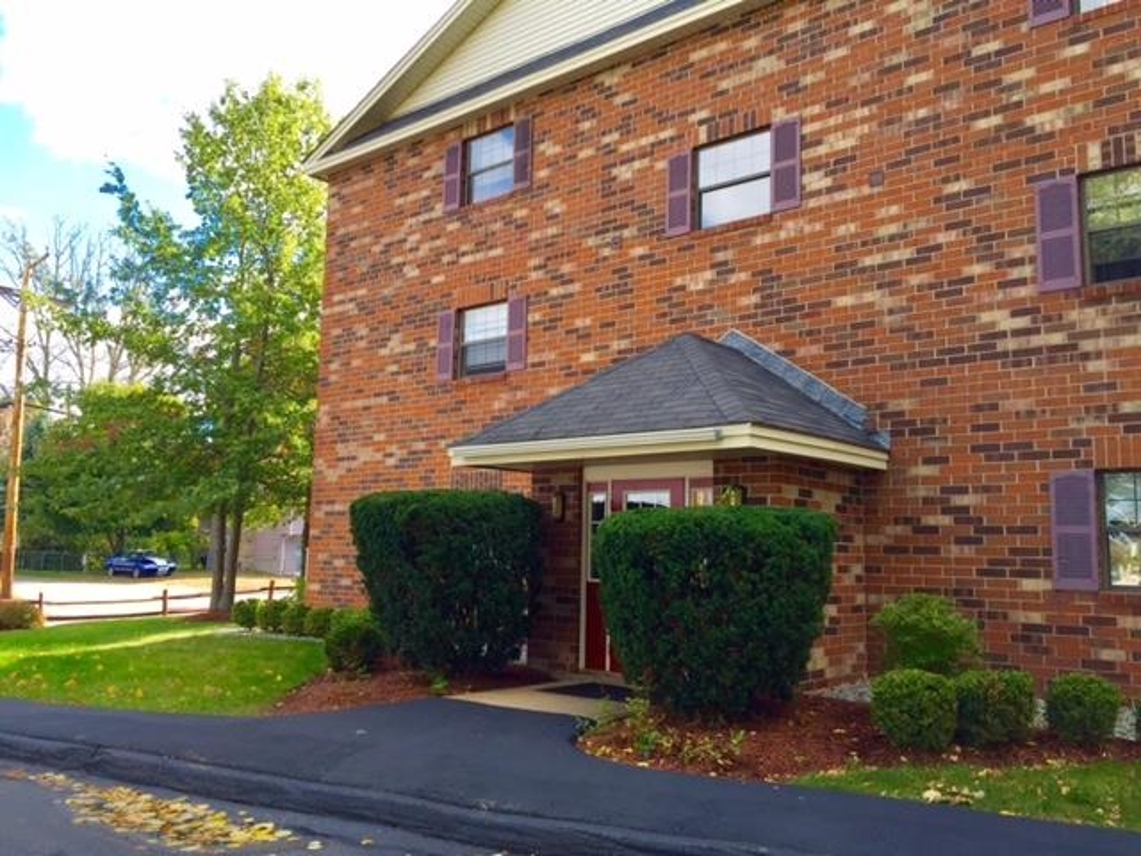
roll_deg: -1.4
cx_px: 570
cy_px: 428
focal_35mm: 29
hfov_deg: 61.7
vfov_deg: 48.2
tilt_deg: +6.4
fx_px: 956
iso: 32
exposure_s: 1/344
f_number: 2.2
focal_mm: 4.15
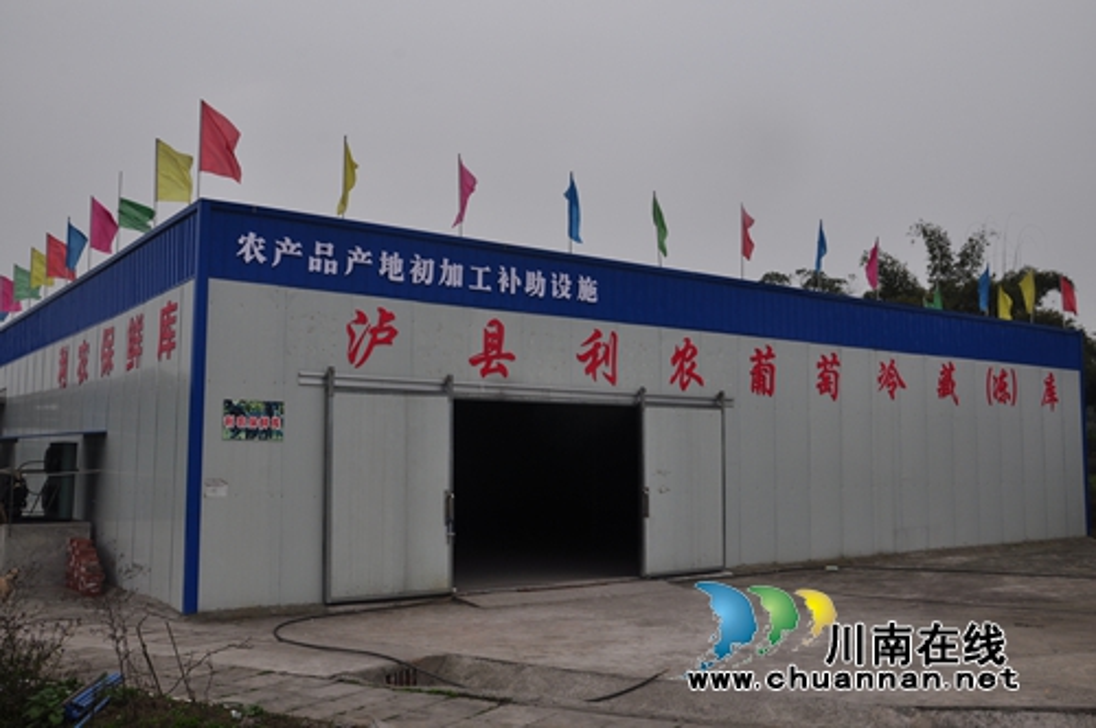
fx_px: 1003
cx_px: 548
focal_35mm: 33
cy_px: 364
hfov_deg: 57.3
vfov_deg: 39.9
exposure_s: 1/250
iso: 200
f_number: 8
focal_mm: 22
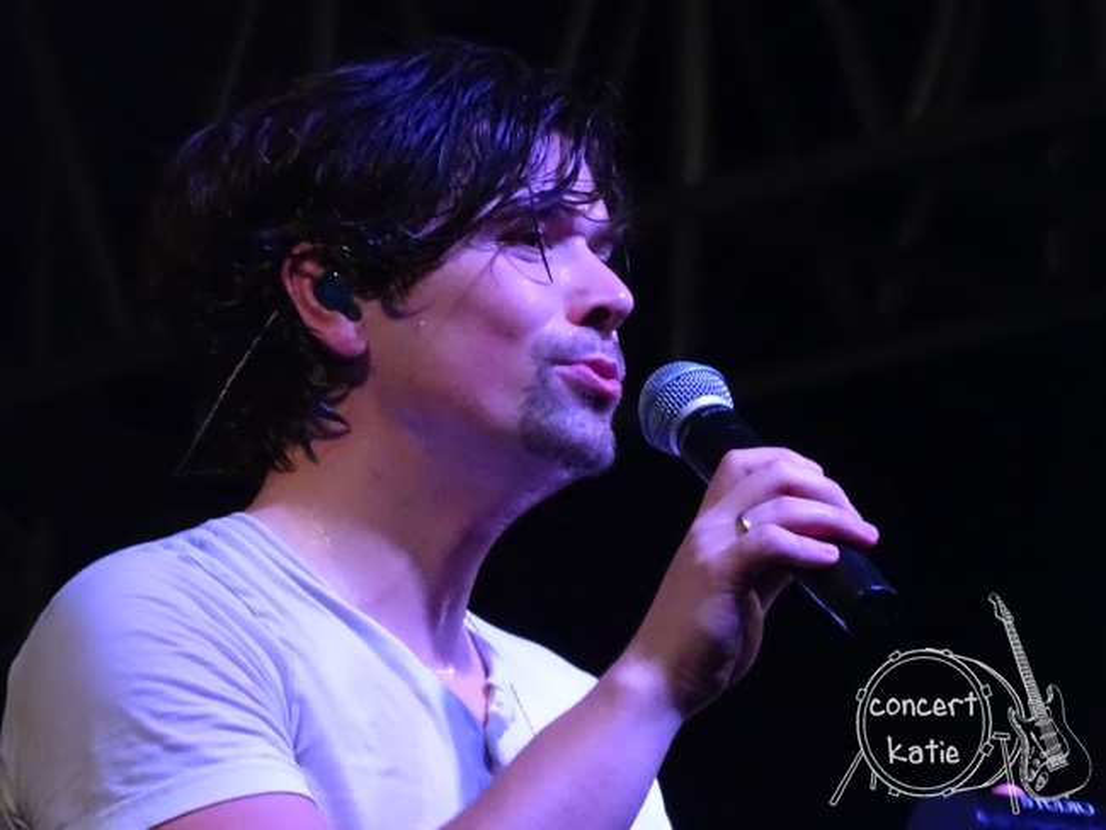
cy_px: 415
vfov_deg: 5.0
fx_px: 9589
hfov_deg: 6.6
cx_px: 553
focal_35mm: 300
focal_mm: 51.19
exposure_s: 1/200
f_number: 6.3
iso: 3200
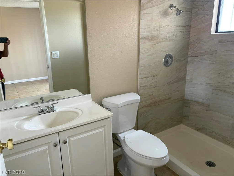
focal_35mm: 26
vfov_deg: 53.1
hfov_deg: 67.3
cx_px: 117
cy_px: 88
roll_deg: +0.3
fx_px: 176
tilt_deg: -15.3
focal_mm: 5.96
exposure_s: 1/60
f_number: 1.6
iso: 160
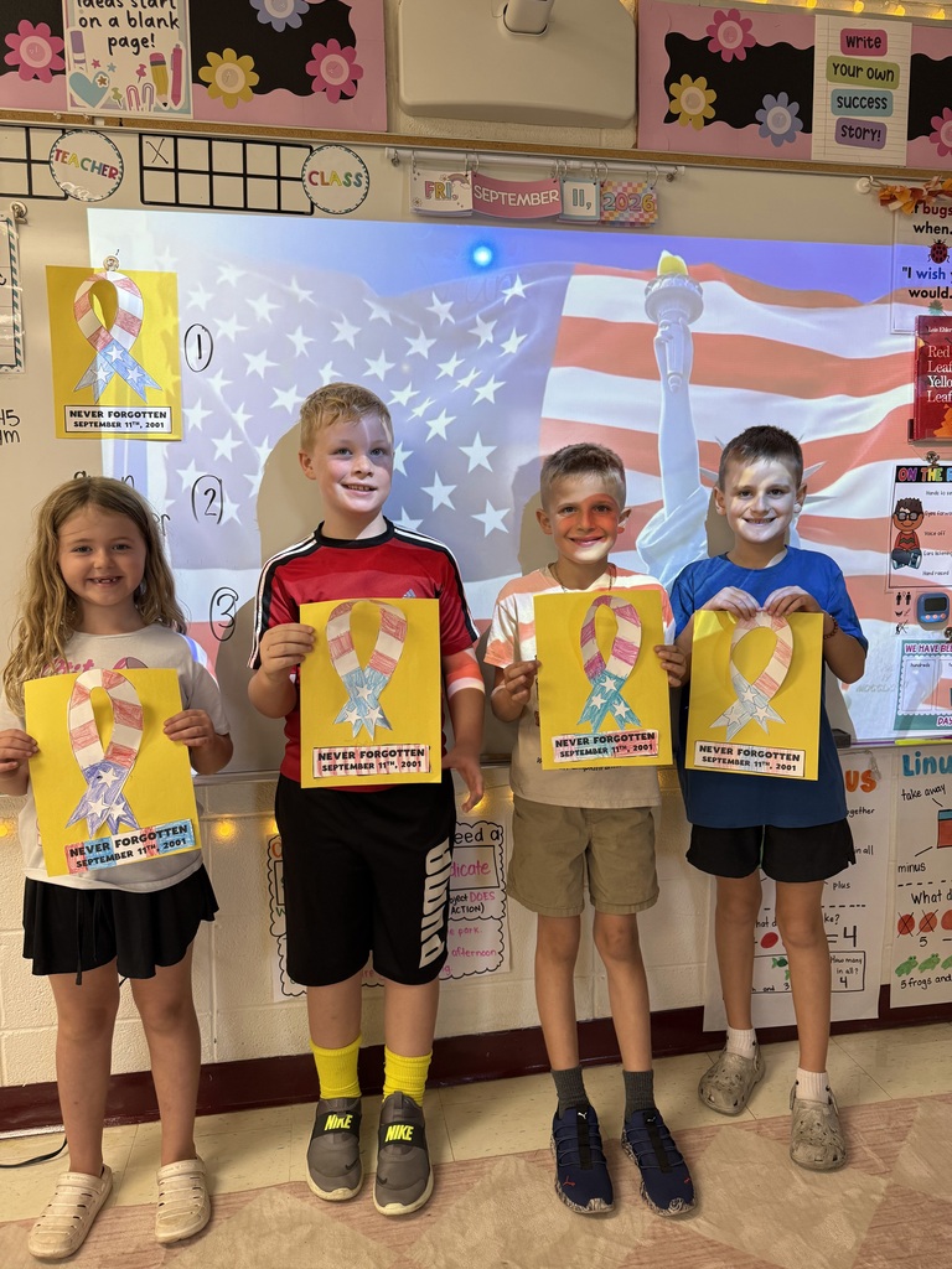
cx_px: 476
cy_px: 634
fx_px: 880
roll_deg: +0.2
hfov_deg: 56.8
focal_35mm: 24
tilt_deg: -5.5
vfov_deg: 71.6
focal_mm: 6.76
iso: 125
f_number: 1.78
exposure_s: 1/120
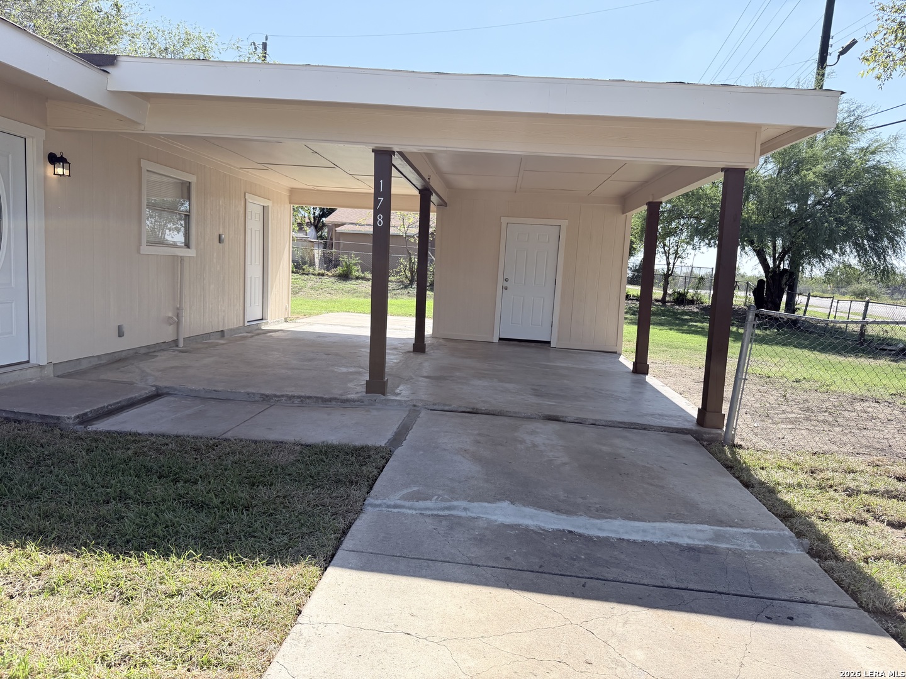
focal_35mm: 24
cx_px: 453
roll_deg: -2.5
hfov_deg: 71.6
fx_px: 628
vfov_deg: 56.8
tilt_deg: -4.8
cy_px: 340
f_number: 1.78
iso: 100
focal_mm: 6.76
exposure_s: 1/3145
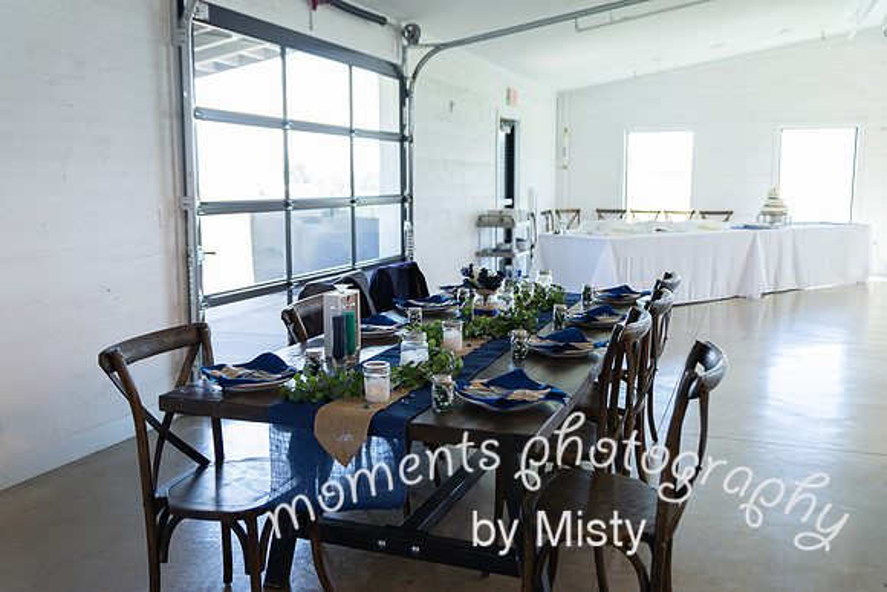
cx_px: 444
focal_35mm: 35
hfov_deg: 54.4
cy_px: 296
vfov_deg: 37.9
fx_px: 863
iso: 400
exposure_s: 1/160
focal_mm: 35
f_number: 2.8
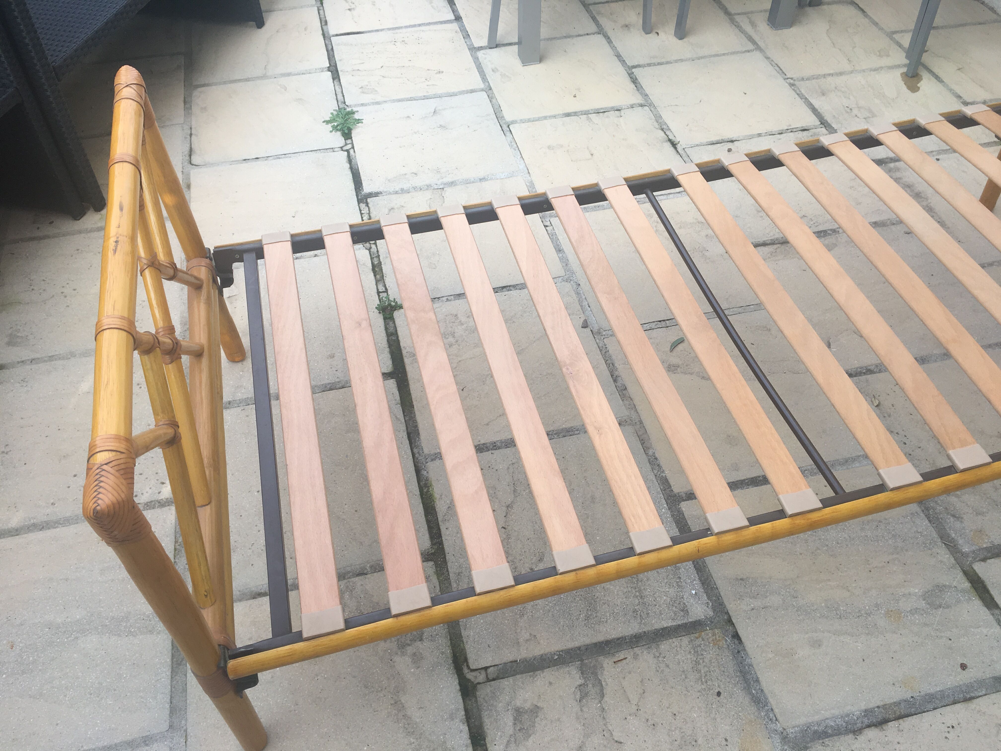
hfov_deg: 61.7
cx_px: 500
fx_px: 839
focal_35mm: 29
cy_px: 376
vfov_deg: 48.2
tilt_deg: -48.2
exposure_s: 1/287
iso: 25
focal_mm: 4.15
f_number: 2.2
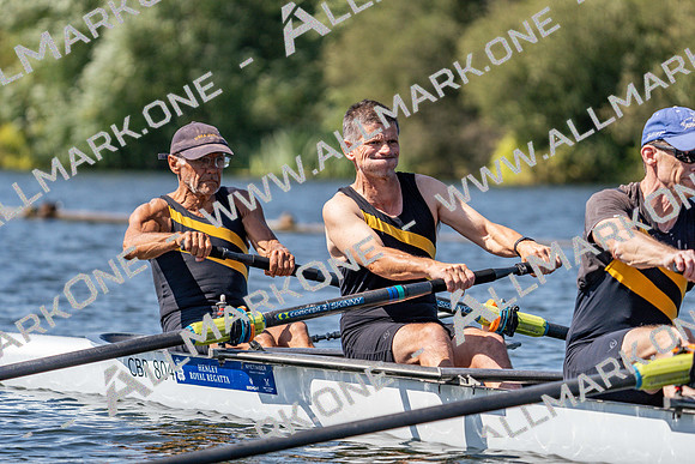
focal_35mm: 295
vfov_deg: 4.7
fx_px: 5696
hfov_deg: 7.0
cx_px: 348
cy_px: 232
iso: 320
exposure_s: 1/2000
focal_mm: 295
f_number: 5.6
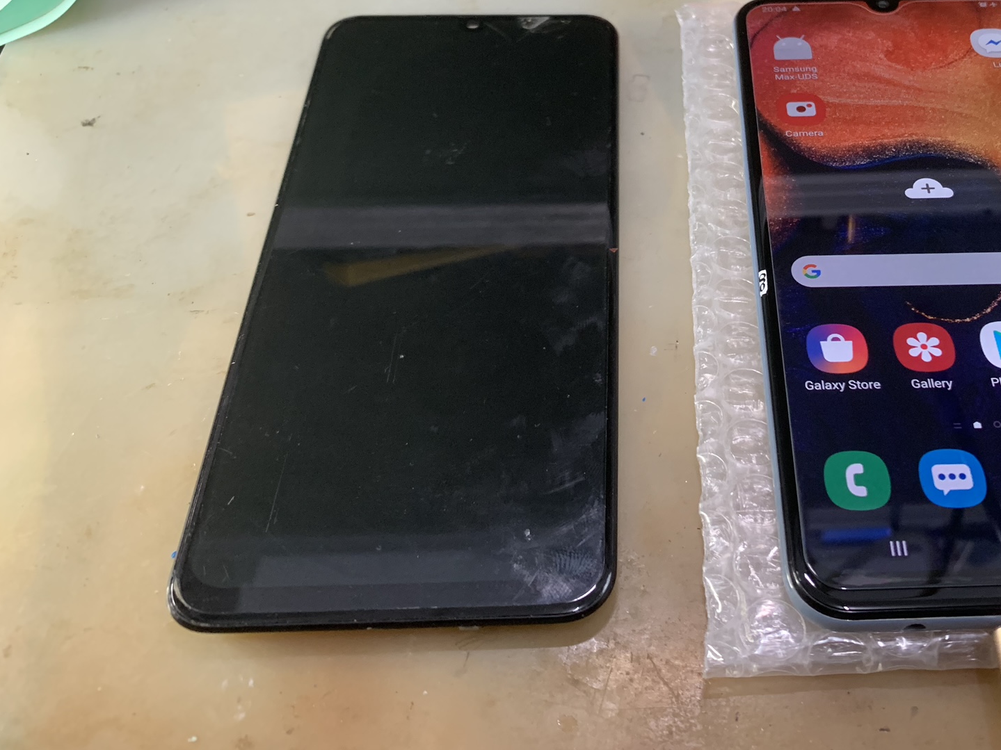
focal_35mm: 37
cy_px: 217
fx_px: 1070
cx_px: 696
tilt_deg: -47.6
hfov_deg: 49.0
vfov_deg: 38.0
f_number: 1.8
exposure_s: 1/50
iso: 200
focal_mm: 4.25
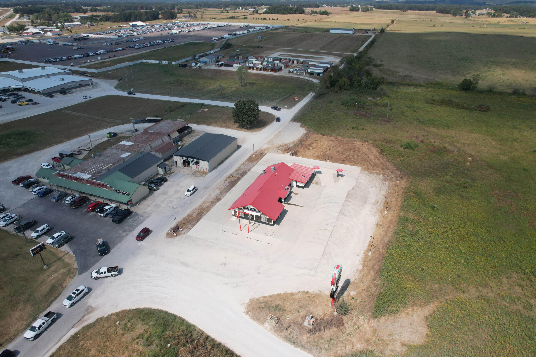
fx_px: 328
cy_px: 178
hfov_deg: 78.6
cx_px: 268
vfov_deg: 57.2
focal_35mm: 22
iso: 140
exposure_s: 1/1000
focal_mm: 8.38
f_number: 2.8
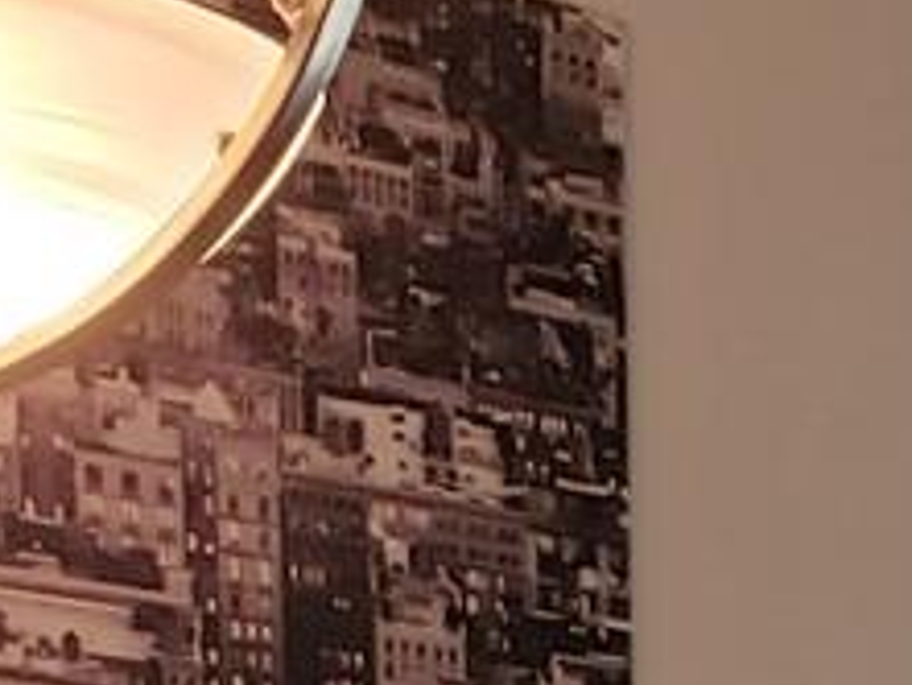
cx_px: 1956
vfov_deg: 6.7
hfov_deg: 9.6
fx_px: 4956
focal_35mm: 188
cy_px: 2443
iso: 200
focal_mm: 4.3
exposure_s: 1/60
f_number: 2.4
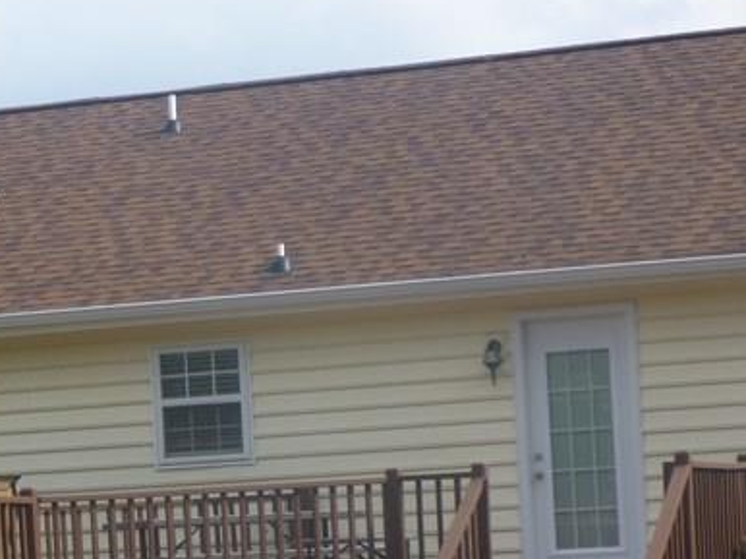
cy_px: 530
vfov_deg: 10.7
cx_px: 129
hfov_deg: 14.2
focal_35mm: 138
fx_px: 2972
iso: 100
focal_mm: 9.2
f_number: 4.1
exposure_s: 1/500
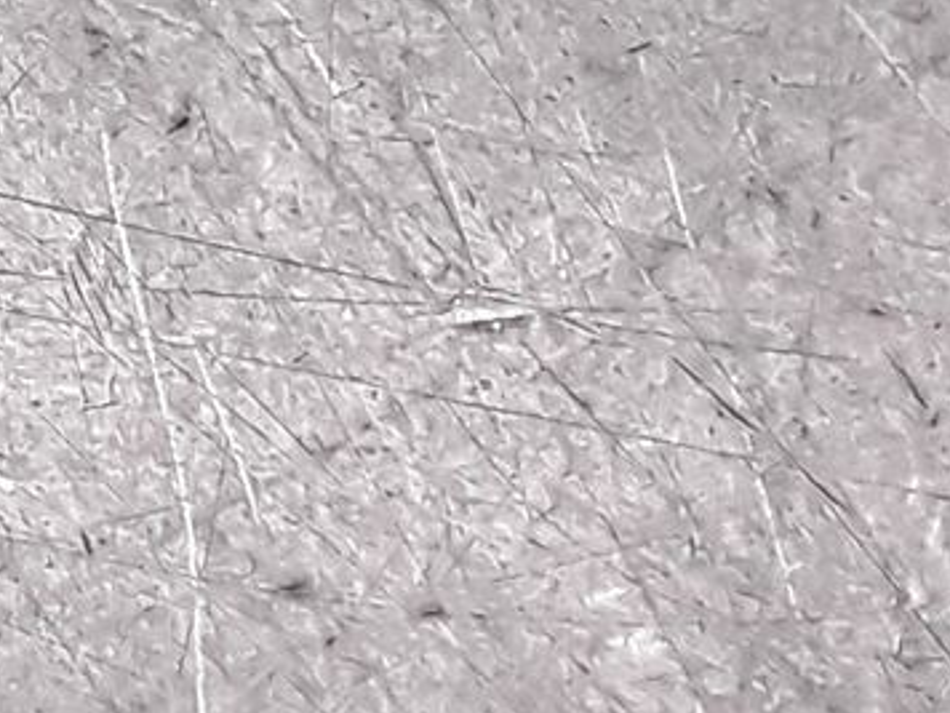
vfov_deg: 8.3
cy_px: -1162
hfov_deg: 10.4
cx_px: -1428
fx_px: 4418
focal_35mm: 161
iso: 100
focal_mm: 2.91
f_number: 1.9
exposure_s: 1/255
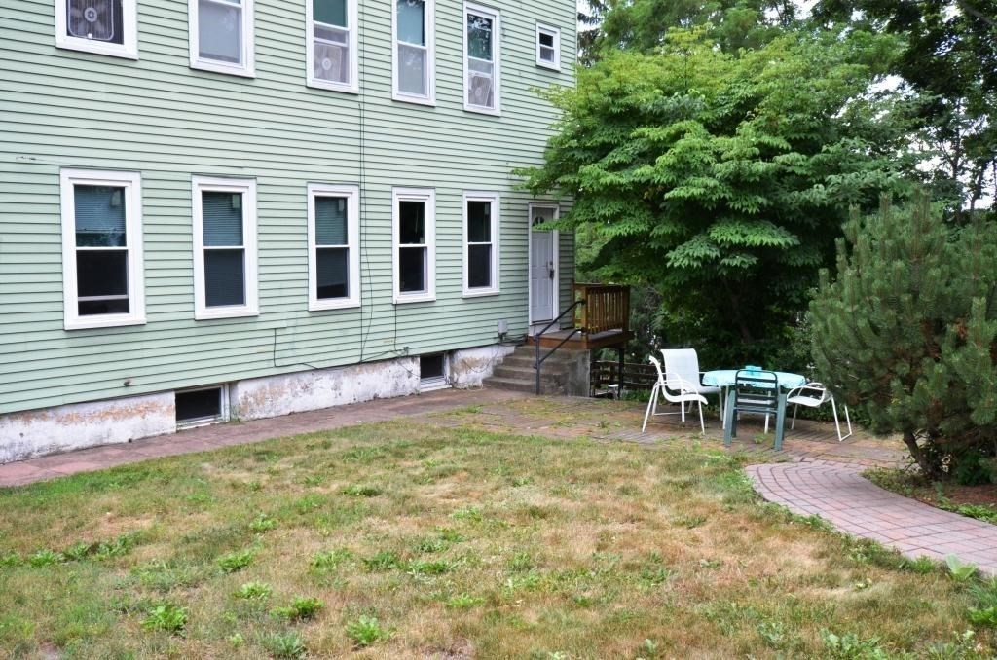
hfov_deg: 53.2
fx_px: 995
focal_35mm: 36
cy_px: 330
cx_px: 498
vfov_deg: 36.7
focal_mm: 24
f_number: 10
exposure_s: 1/400
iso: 2000
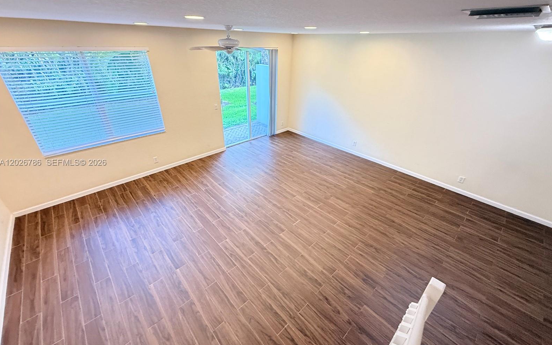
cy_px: 163
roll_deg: -1.8
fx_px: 226
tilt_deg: -27.7
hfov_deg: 101.5
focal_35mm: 15
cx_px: 277
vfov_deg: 74.7
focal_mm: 2.22
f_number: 2.2
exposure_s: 1/60
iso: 500
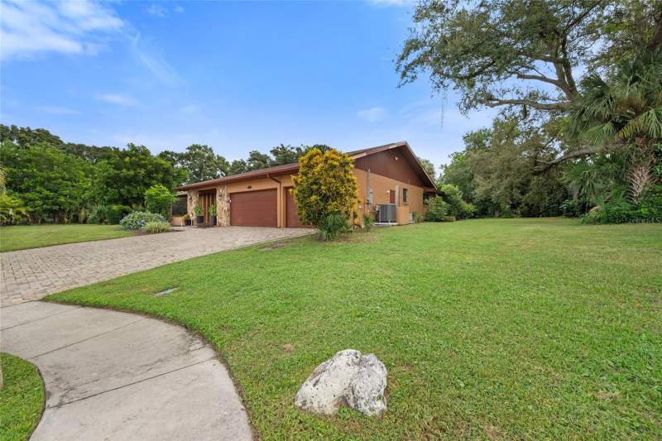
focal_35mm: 14
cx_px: 331
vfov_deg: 81.2
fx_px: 257
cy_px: 220
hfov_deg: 104.3
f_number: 6.3
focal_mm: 14
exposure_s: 1/640
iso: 250
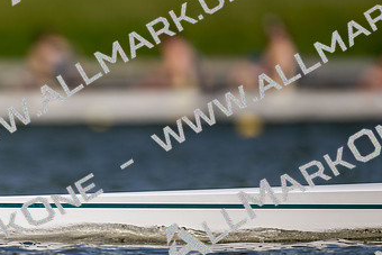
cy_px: 170
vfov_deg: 1.3
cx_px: 70
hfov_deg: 2.0
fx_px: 10880
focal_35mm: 1025
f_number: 4
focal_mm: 600
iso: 140
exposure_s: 1/2500
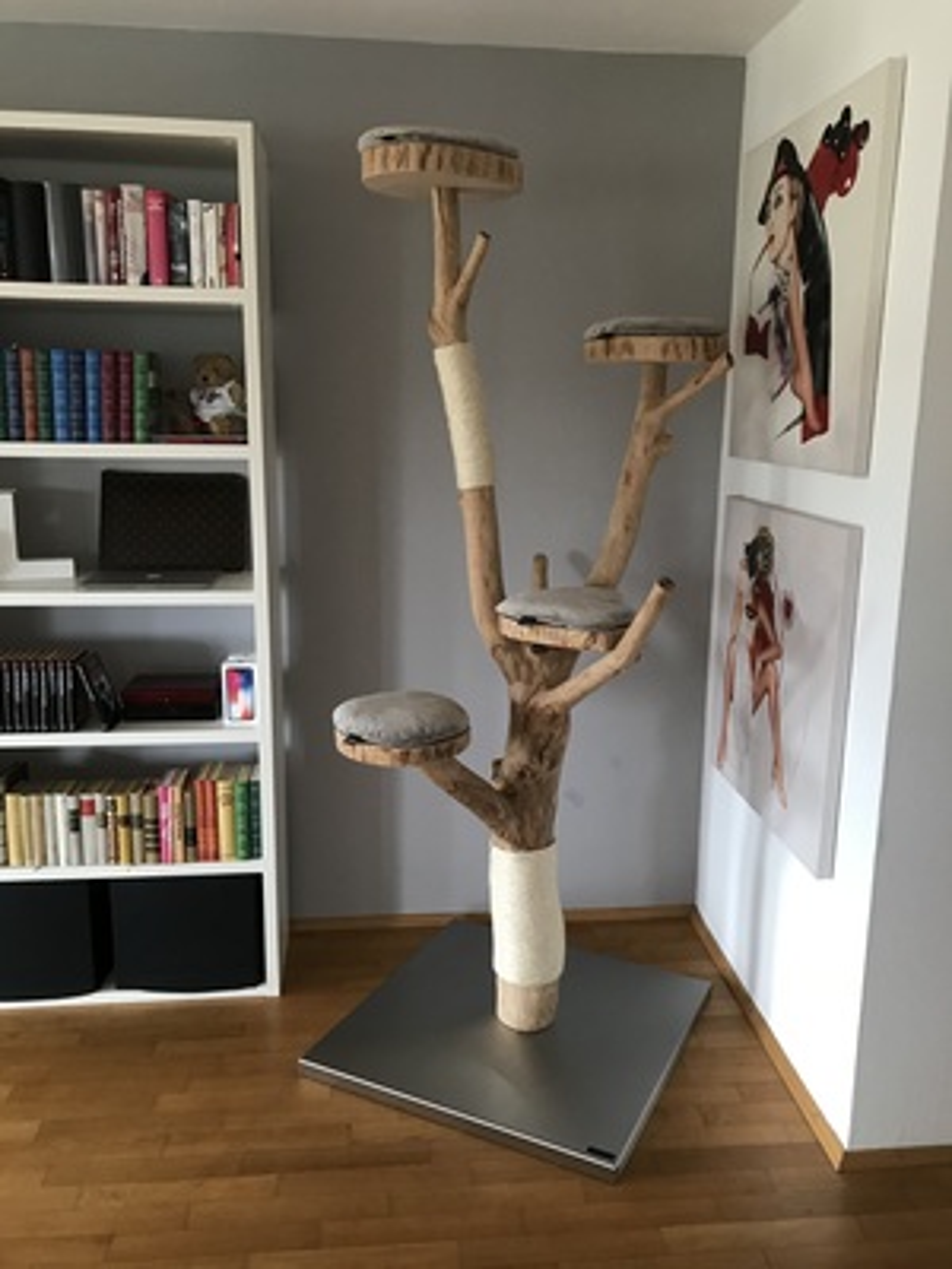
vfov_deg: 63.4
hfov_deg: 49.7
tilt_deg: -9.7
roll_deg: -0.2
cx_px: 476
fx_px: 1027
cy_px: 634
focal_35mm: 28
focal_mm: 3.99
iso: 64
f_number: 1.8
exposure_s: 1/17
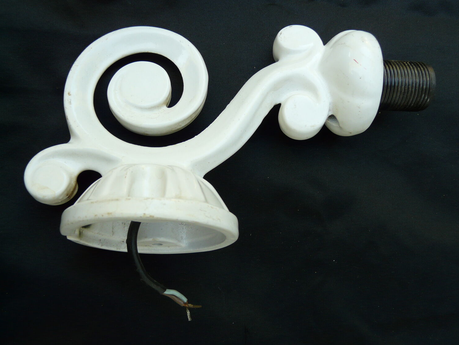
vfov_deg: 46.8
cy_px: 177
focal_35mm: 30
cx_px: 239
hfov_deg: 59.9
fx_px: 398
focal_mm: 4.6
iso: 100
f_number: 2.8
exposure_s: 1/60
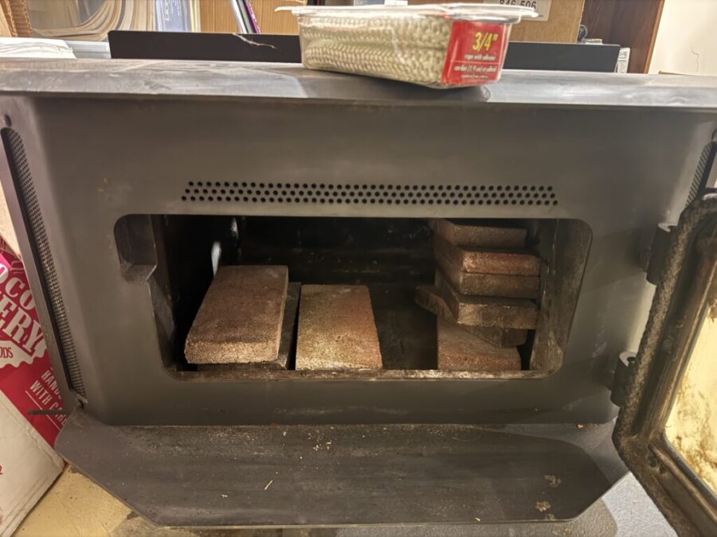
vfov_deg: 56.8
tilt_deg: -24.0
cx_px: 358
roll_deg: -2.5
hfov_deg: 71.6
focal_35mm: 24
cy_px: 268
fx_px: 497
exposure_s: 1/15
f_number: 1.78
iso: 2000
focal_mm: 6.76
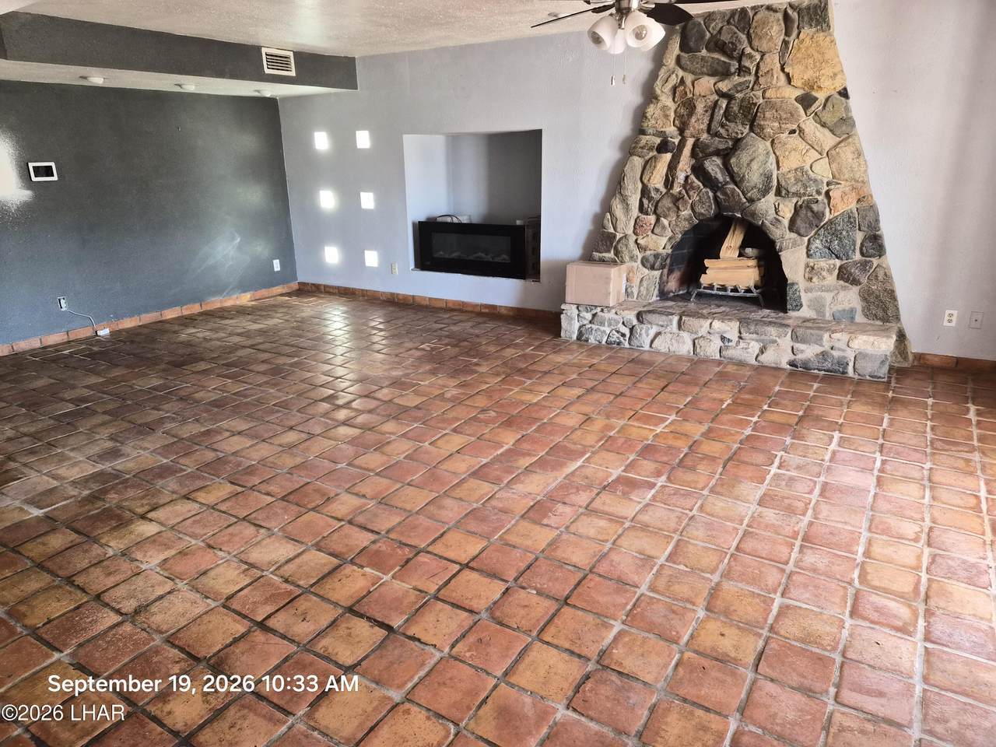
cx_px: 498
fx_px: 662
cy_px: 374
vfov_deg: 58.9
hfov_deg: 73.9
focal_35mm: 23
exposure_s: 1/120
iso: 640
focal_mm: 5.4
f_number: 1.8
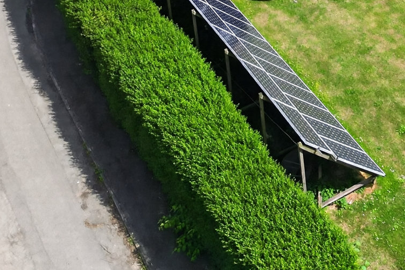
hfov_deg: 22.2
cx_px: 478
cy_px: -192
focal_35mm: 85
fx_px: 956
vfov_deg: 14.4
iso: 130
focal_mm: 6.7
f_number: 1.7
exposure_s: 1/2500
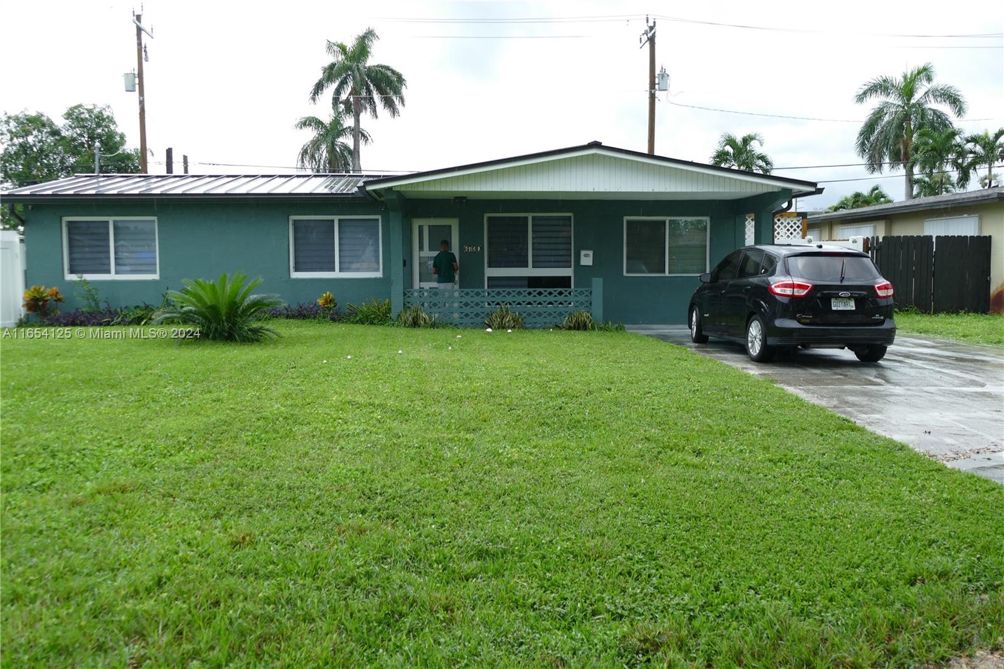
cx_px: 502
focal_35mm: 33
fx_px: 920
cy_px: 334
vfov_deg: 40.0
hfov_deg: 57.2
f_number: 3
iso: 125
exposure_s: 1/160
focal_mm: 11.86
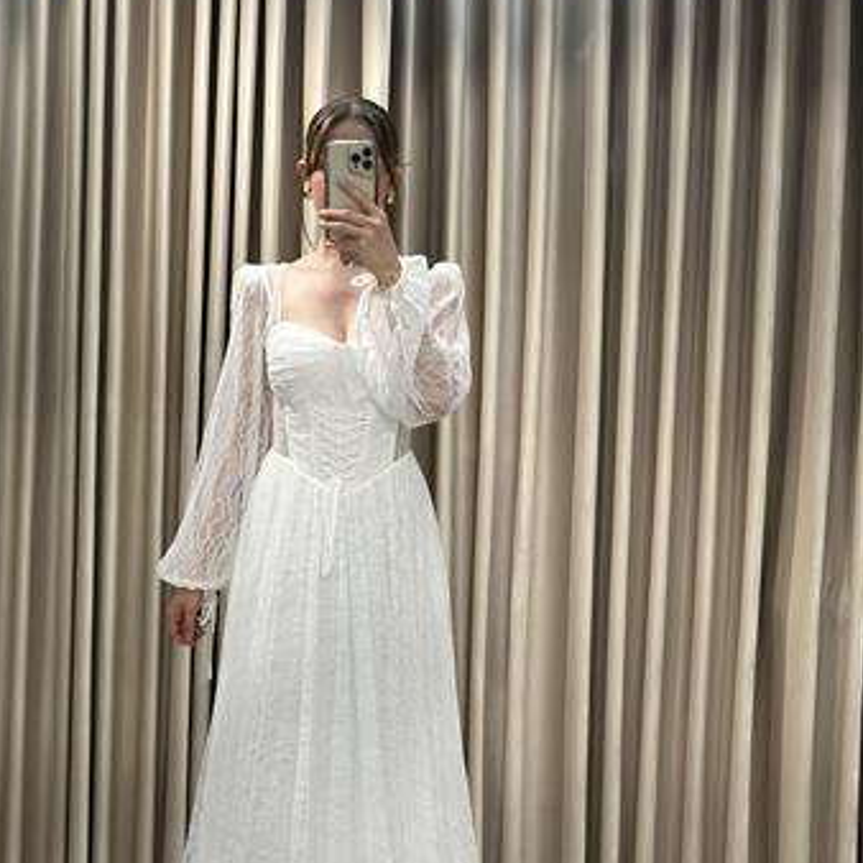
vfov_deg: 25.7
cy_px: 522
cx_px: 355
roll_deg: -2.4
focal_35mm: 67
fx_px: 1890
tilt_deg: -21.9
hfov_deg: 25.7
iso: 80
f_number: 1.78
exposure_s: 1/506
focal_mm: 6.86
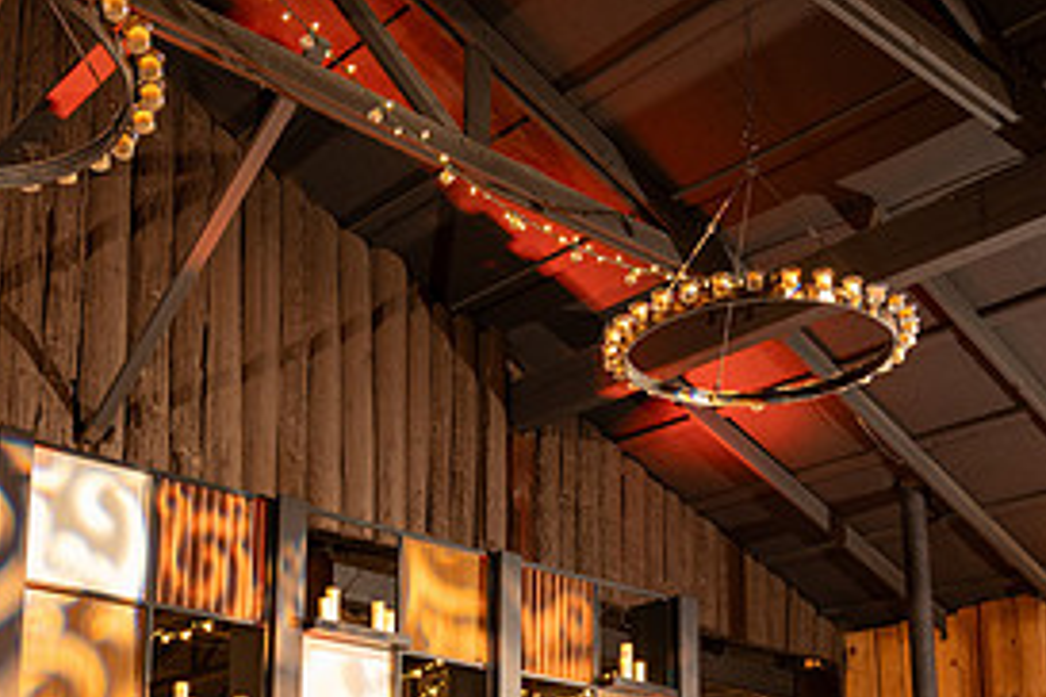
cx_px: 441
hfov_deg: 38.8
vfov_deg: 24.9
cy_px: 735
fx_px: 1482
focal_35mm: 51
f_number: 4
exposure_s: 1/30
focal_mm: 24
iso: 800
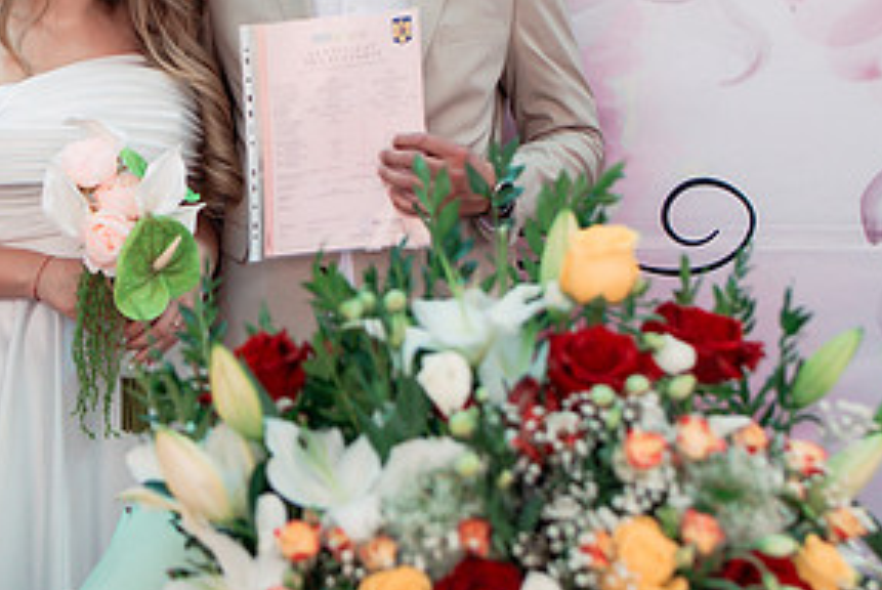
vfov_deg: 18.7
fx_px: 1790
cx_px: 264
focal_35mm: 73
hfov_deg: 27.4
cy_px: 198
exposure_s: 1/250
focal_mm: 35
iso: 1000
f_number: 2.8
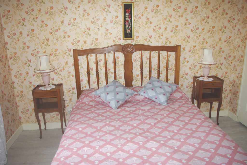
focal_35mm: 27
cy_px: 82
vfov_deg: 48.0
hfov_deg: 67.3
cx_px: 124
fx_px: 185
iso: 400
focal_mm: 18
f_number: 4
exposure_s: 1/30
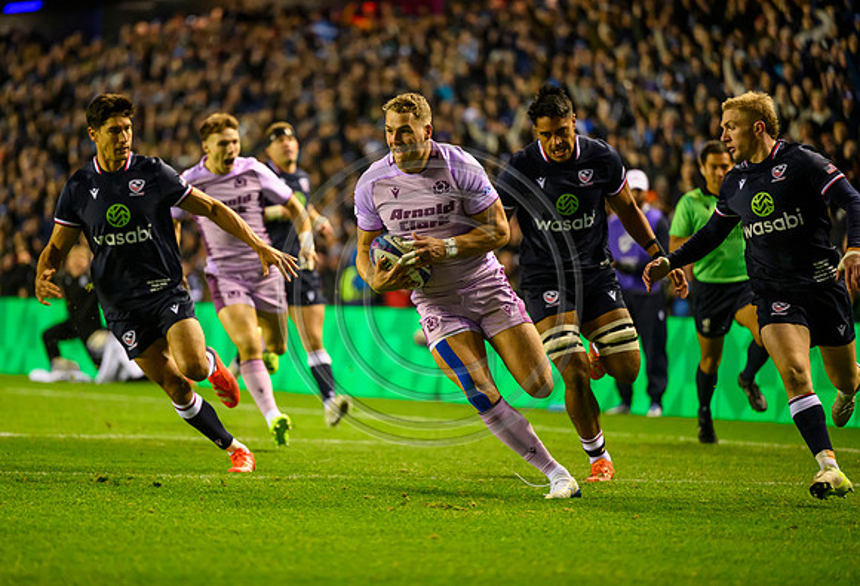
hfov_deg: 9.7
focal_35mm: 211
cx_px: 403
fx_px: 5074
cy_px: 304
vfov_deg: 6.6
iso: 5000
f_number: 2.8
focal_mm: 200
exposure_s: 1/1000
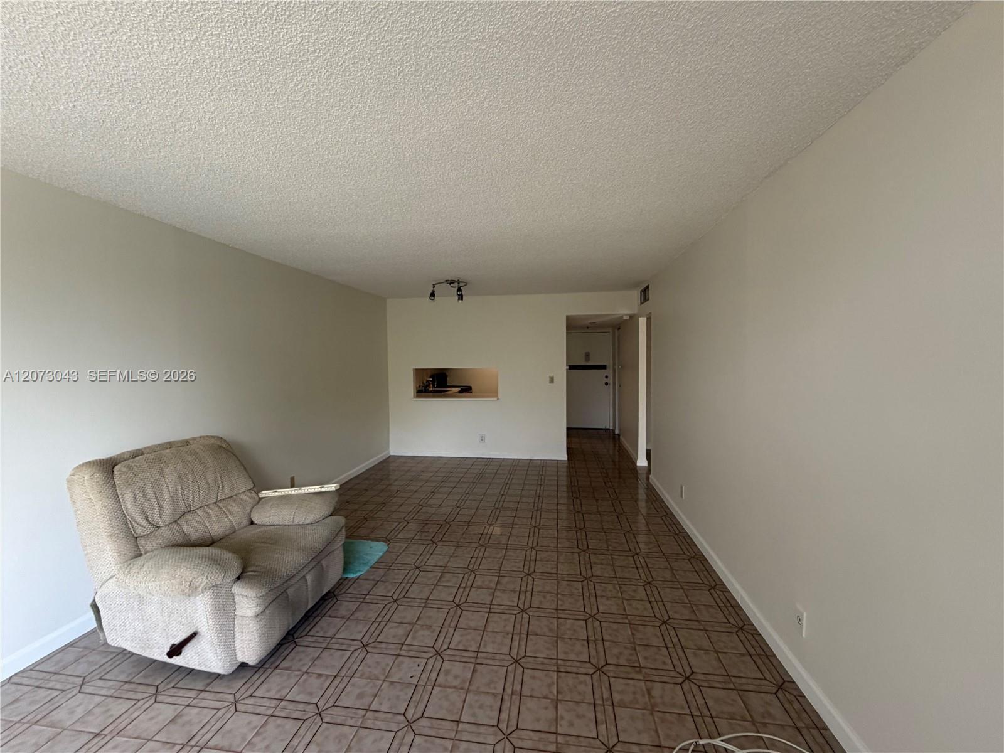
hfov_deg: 102.1
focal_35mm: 14
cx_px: 502
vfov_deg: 85.7
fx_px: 406
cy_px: 376
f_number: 2.2
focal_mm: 2.22
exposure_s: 1/121
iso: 200
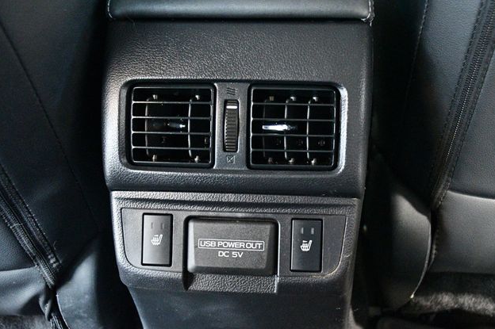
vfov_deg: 33.3
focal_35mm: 40
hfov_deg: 48.5
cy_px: 168
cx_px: 252
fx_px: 550
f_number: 3.8
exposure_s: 1/20
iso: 12800
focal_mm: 26
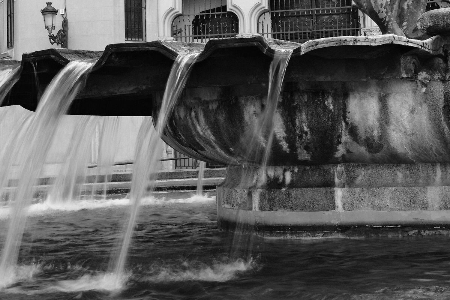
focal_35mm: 70
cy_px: 32
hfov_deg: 28.8
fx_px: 875
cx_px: 235
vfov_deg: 19.1
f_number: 14
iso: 125
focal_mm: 23
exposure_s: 1/9
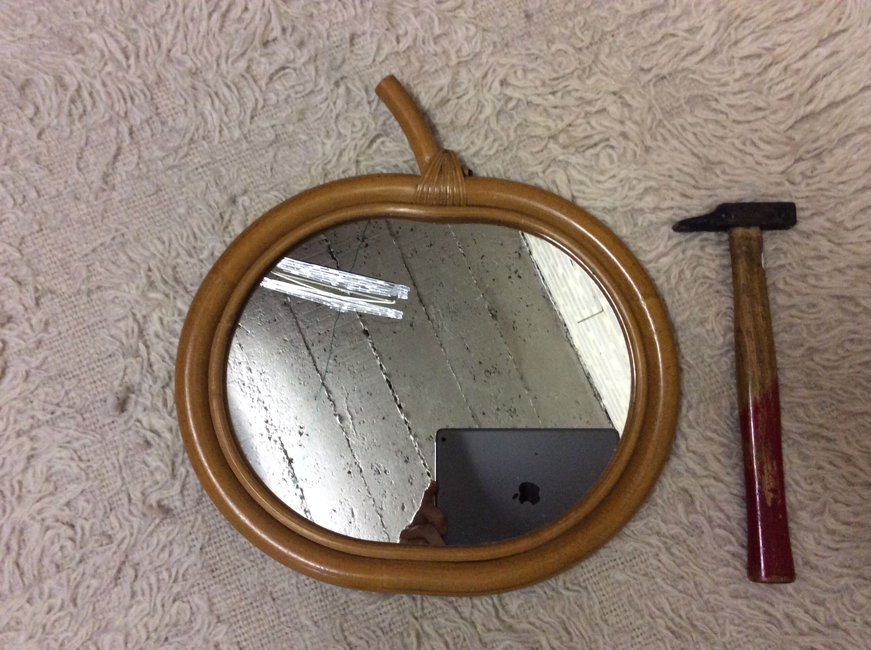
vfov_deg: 44.1
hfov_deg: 56.9
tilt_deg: -81.9
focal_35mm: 32
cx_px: 436
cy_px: 325
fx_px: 804
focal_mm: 3.3
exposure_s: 1/25
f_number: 2.4
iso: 250
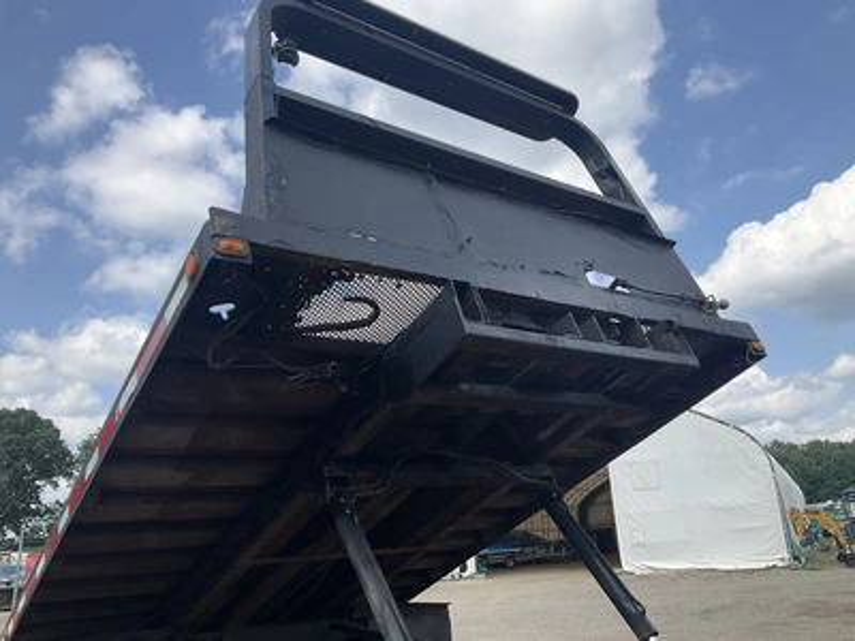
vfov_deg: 48.2
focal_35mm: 29
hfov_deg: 61.7
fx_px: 716
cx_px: 428
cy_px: 320
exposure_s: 1/1279
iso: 25
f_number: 1.8
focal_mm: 3
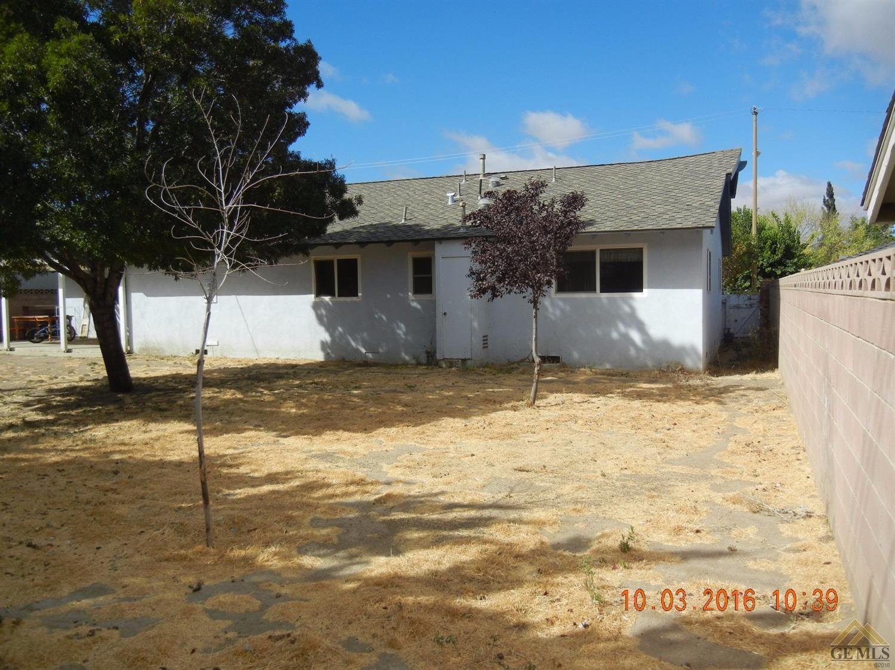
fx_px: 775
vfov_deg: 46.8
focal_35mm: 30
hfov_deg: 60.0
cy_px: 335
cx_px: 448
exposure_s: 1/475
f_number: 7
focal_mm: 5.4
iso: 160
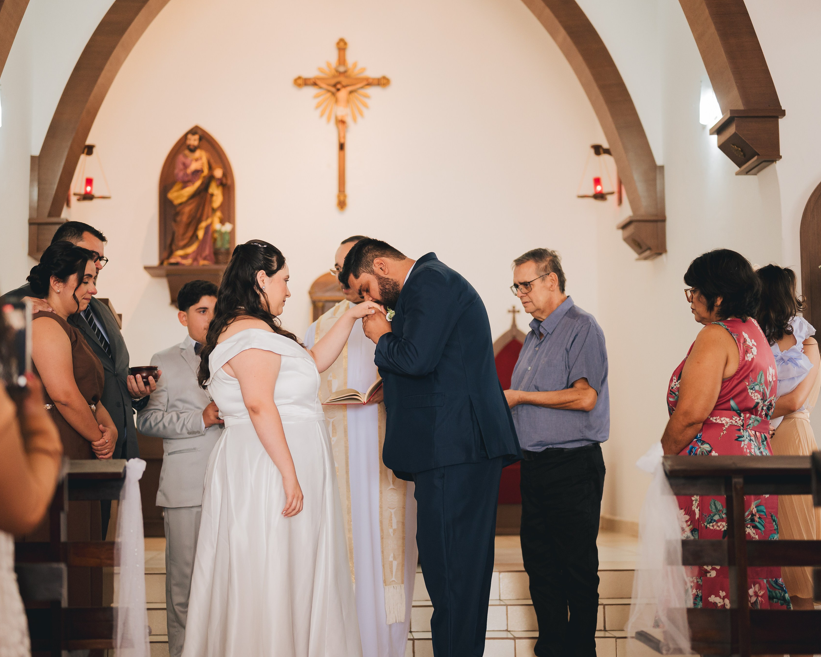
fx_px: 1385
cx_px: 379
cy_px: 329
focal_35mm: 57
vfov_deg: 26.7
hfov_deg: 33.0
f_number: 1.8
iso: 1600
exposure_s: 1/320
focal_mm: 50
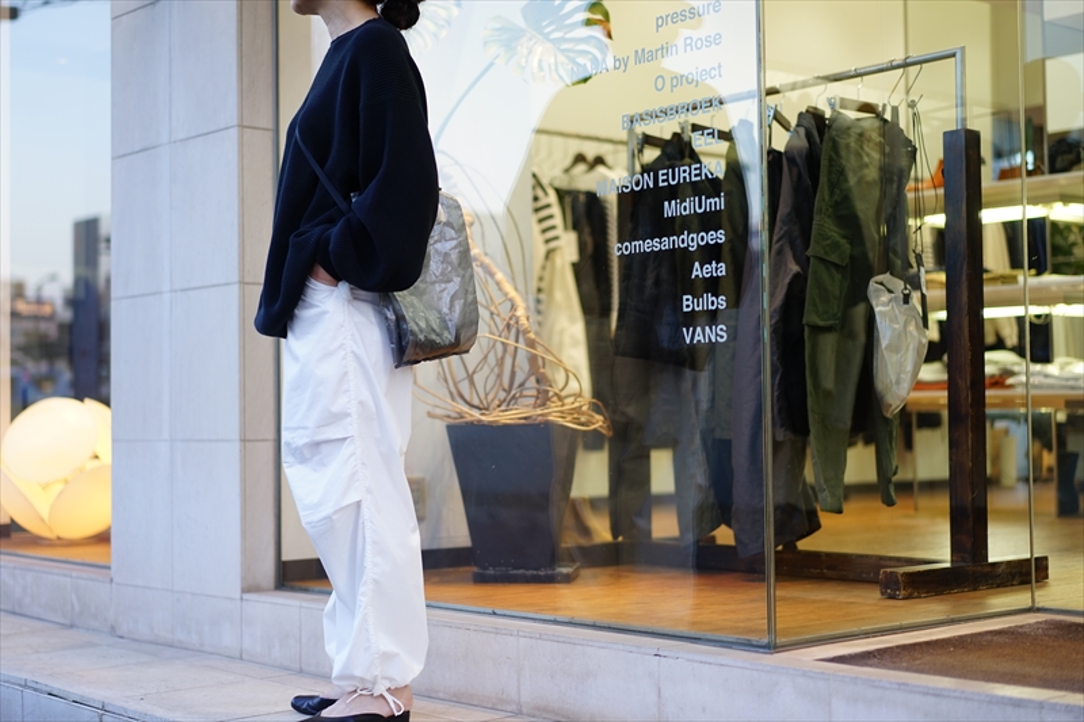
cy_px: 361
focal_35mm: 55
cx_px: 542
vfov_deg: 24.6
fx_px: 1656
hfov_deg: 36.3
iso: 125
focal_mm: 55
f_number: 1.8
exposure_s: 1/60
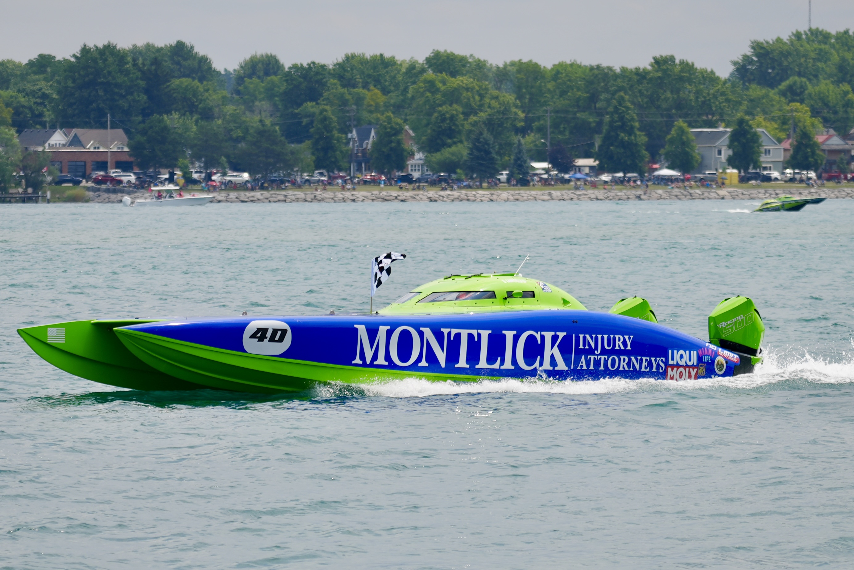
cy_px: 285
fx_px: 7333
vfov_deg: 4.5
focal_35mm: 309
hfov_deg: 6.7
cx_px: 427
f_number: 5.6
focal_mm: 206.5
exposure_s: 1/640
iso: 80
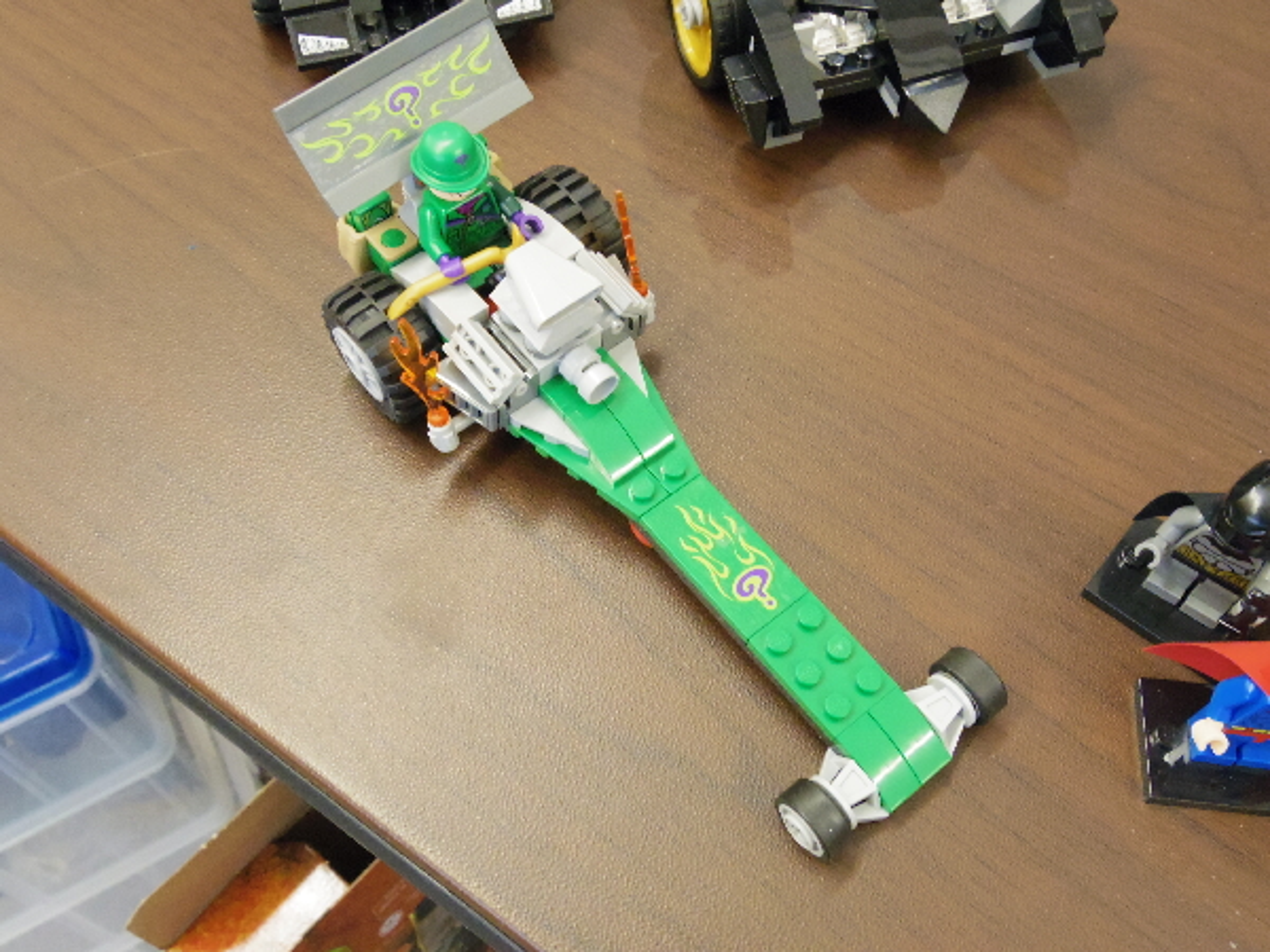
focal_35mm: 35
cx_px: 635
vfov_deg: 40.7
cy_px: 476
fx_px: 1284
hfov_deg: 52.6
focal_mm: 6.4
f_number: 4.5
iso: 1600
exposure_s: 1/60
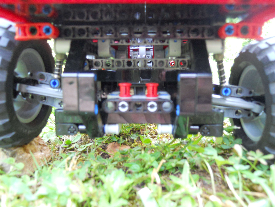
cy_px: 104
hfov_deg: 63.4
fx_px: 222
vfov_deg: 49.7
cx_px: 138
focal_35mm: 28
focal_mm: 5
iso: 400
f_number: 2.7
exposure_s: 1/60
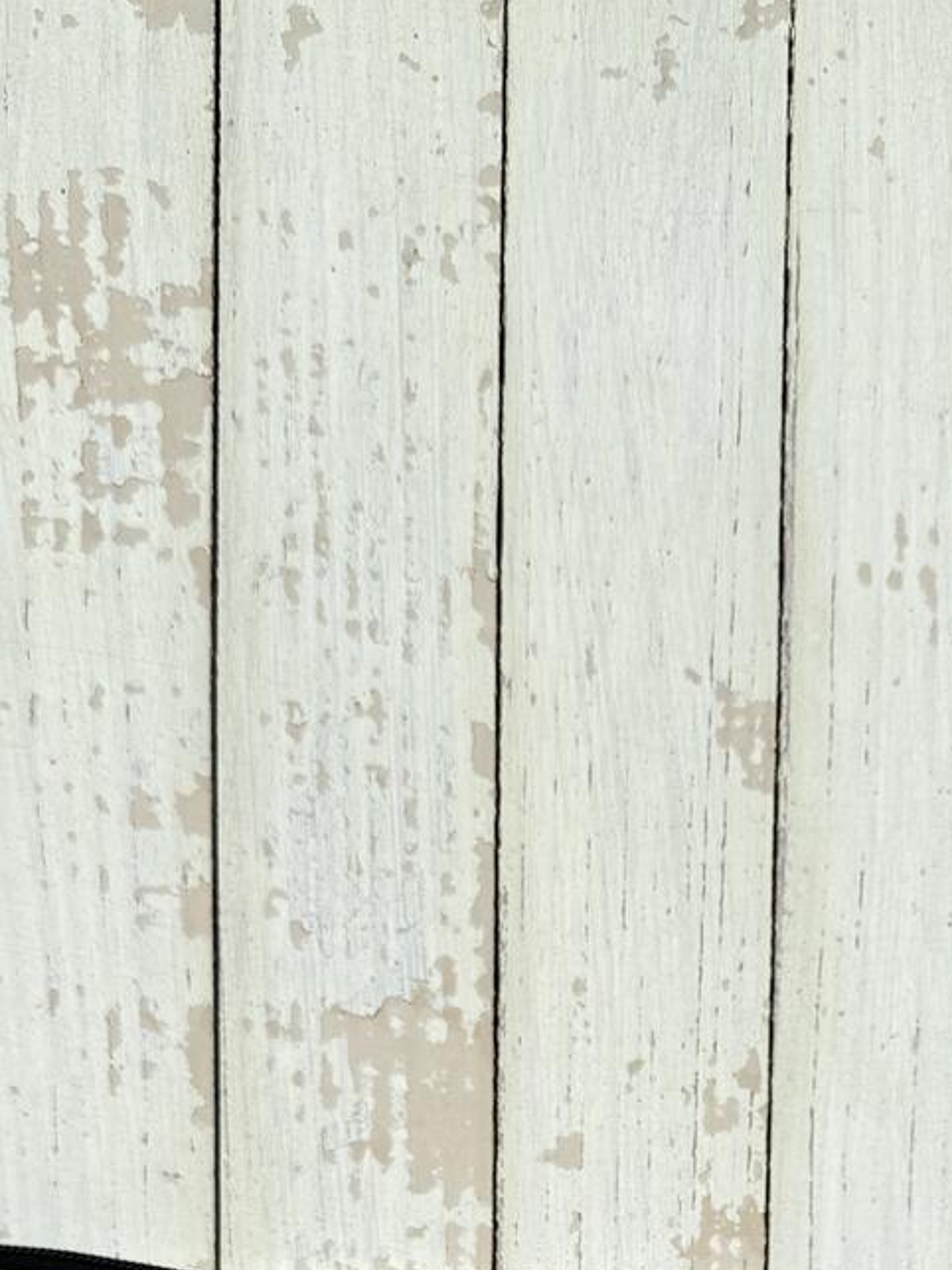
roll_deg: -0.4
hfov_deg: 25.9
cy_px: 1383
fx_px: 2054
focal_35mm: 56
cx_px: 669
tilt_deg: -10.3
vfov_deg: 30.8
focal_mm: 6.76
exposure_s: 1/481
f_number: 1.78
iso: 80
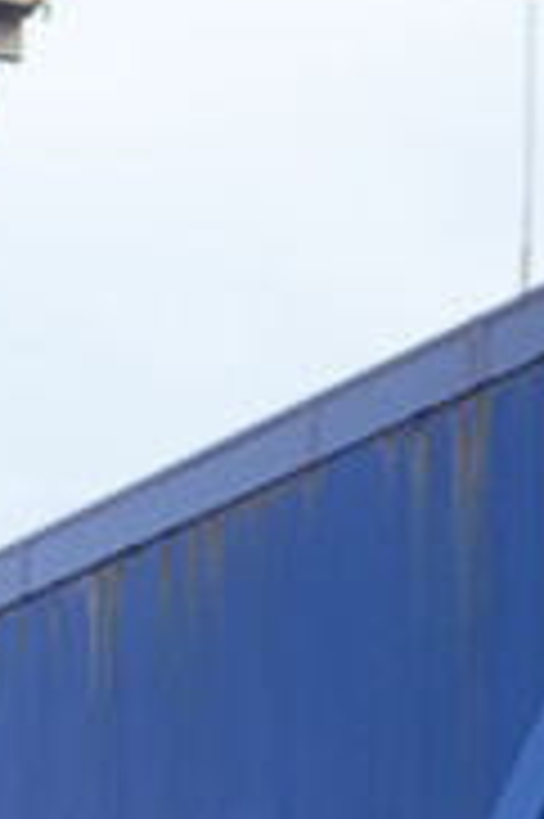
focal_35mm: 220
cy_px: 1732
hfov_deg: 6.2
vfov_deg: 8.8
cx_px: 488
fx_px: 4996
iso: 100
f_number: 2
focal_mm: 50
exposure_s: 1/400
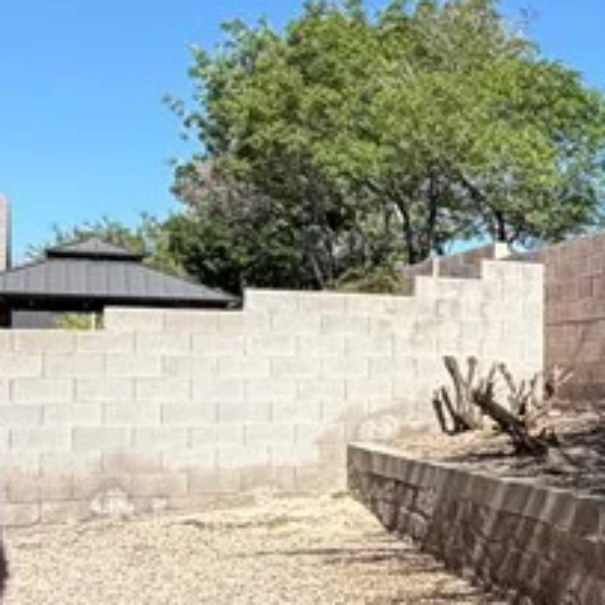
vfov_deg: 27.7
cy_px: 359
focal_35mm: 62
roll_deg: -0.7
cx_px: 979
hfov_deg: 21.6
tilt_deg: +0.7
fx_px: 1226
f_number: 2.2
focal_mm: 2.22
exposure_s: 1/770
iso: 32
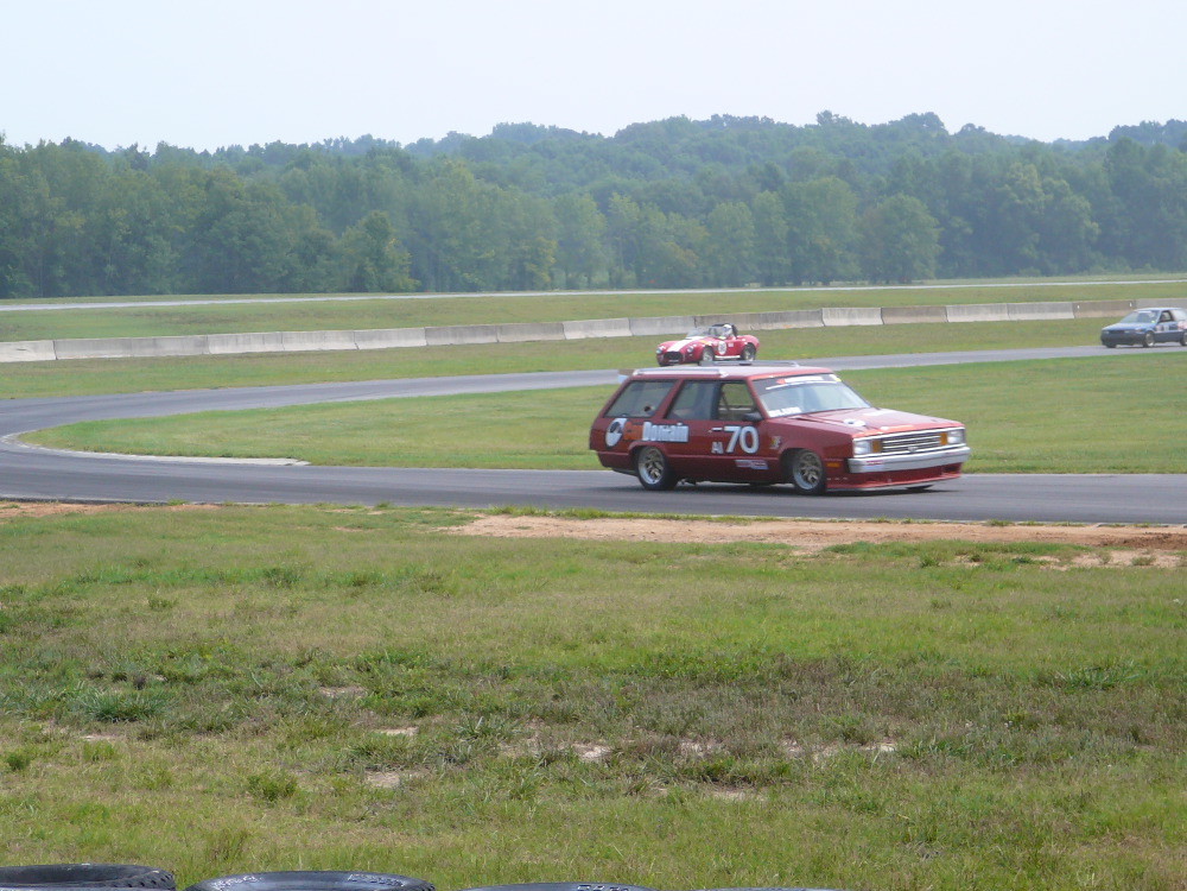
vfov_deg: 10.8
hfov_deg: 14.4
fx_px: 4698
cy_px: 446
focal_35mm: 137
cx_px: 594
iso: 80
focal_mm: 20.4
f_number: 4
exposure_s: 1/400
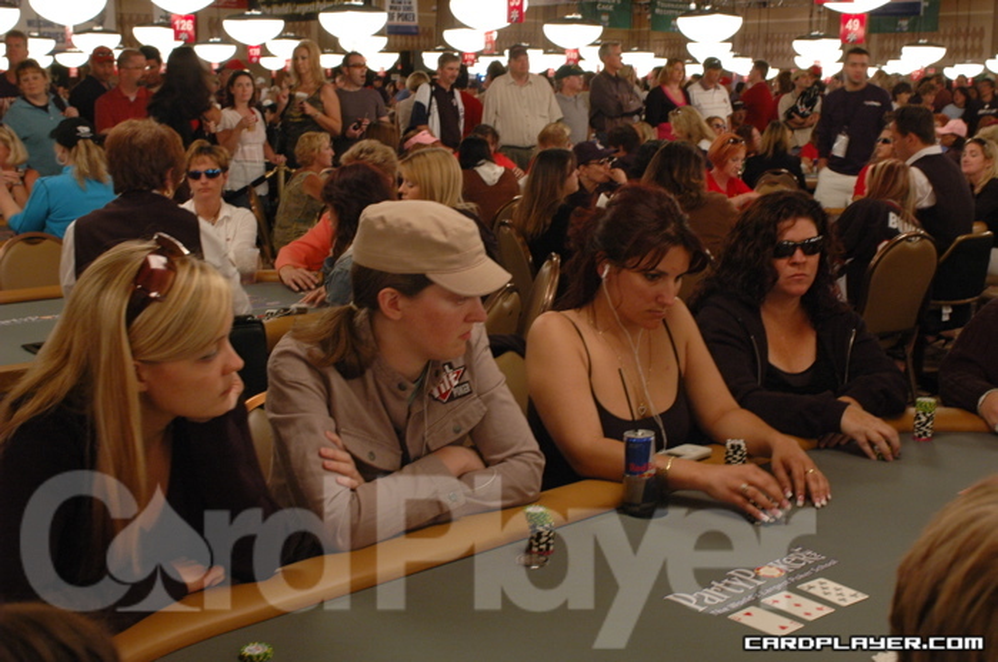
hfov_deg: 46.5
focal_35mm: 42
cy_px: 331
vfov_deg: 31.8
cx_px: 499
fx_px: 1163
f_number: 8
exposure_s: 1/20
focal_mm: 28
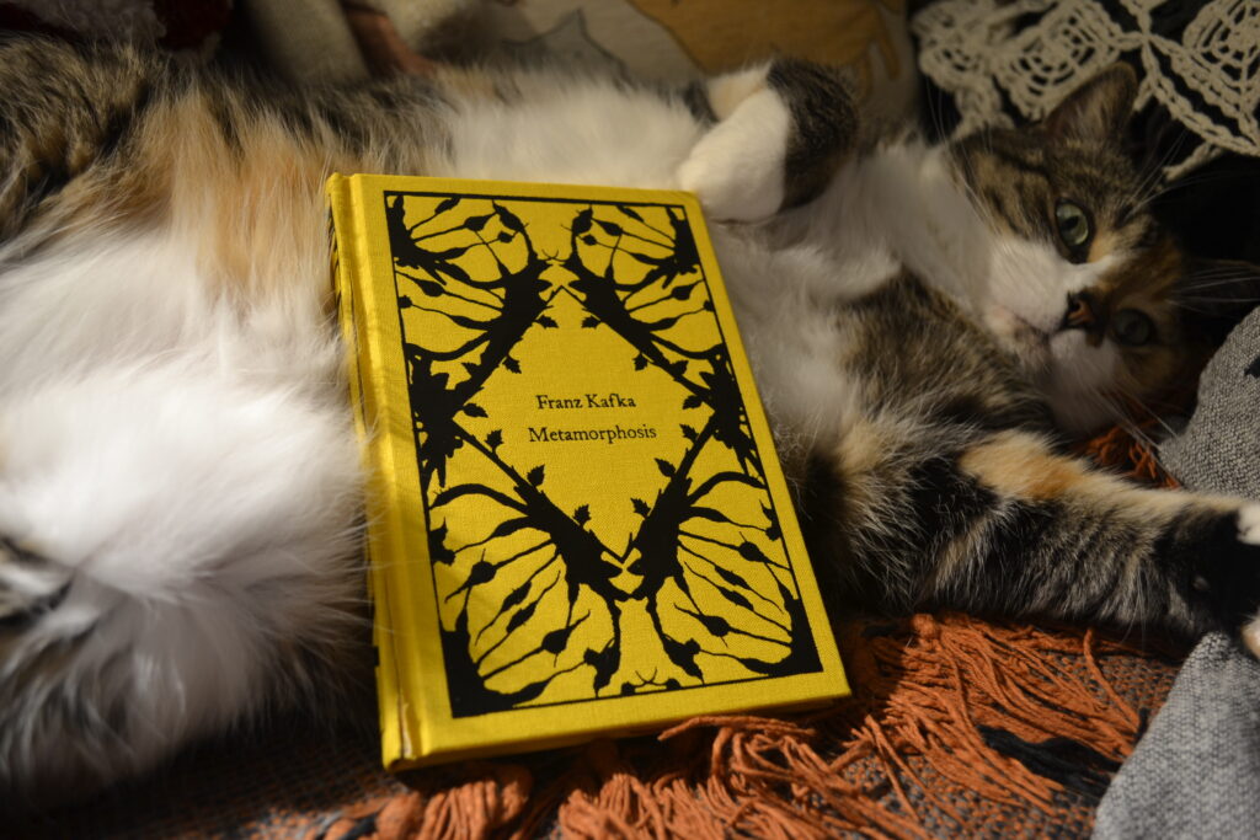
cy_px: 420
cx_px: 630
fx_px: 1050
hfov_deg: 61.9
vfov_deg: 43.6
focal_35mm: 30
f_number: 3.8
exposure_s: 1/20
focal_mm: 20
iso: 400
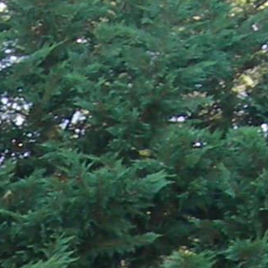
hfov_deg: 5.7
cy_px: 586
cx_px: -112
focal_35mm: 305
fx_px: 2672
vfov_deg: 5.6
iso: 50
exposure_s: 1/52.3
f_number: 2.8
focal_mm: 7.8
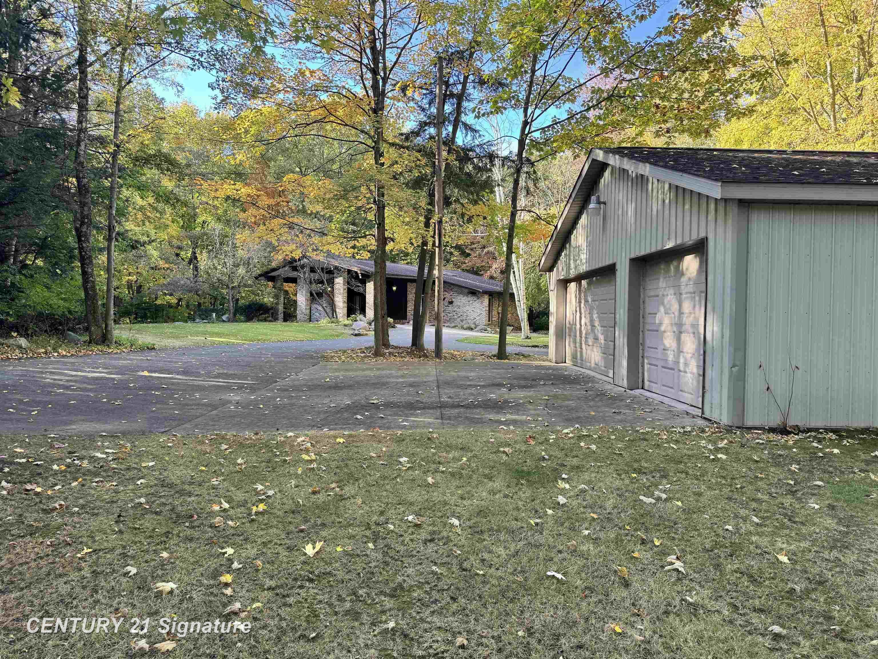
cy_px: 330
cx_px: 439
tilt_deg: -1.5
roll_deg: -0.5
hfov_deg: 71.6
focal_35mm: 24
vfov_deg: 56.8
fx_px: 609
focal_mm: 6.76
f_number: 1.78
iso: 80
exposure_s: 1/174
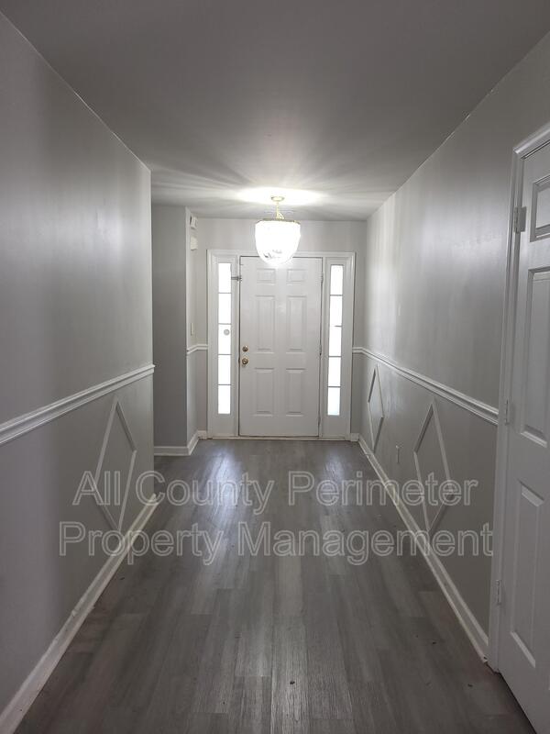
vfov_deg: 67.3
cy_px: 367
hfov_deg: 53.1
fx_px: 551
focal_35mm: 26
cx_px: 275
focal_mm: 5.4
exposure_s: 1/60
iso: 100
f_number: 1.8
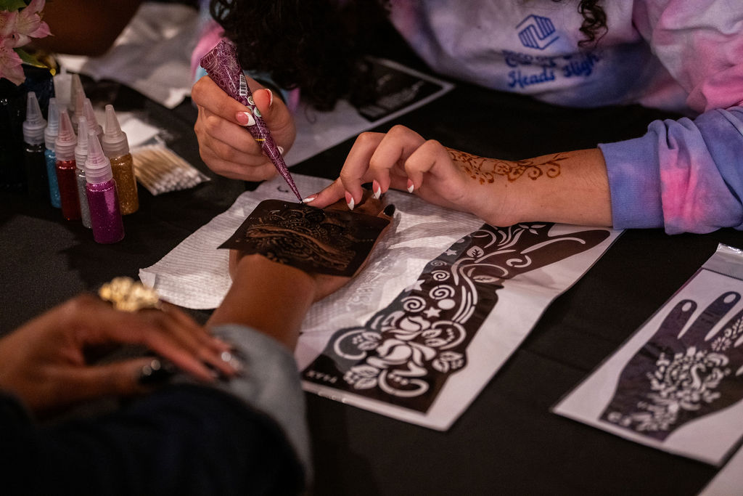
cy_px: 248
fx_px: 1651
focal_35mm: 80
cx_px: 372
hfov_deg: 25.4
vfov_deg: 17.1
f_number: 2.8
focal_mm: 80
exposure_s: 1/125
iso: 2000
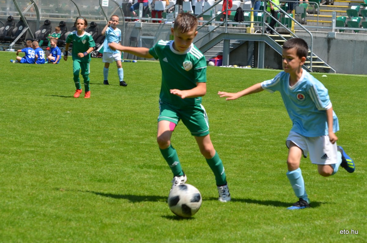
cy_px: 122
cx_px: 184
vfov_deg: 8.9
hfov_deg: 13.4
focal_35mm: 153
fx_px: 1557
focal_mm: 102
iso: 200
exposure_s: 1/320
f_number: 9
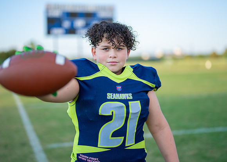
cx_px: 117
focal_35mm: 58
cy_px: 74
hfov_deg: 33.7
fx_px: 375
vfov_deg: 24.4
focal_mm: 50
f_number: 1.2
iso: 100
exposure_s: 1/2000
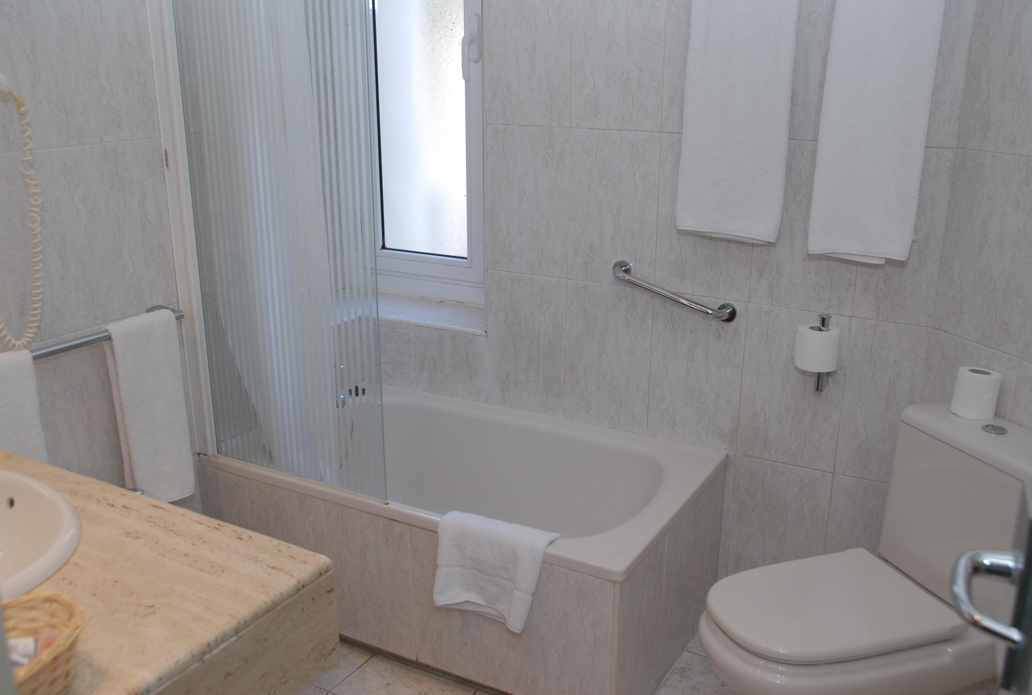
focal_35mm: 33
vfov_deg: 40.2
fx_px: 949
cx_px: 516
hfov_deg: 57.1
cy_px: 348
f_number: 5
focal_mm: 22
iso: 250
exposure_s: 1/60
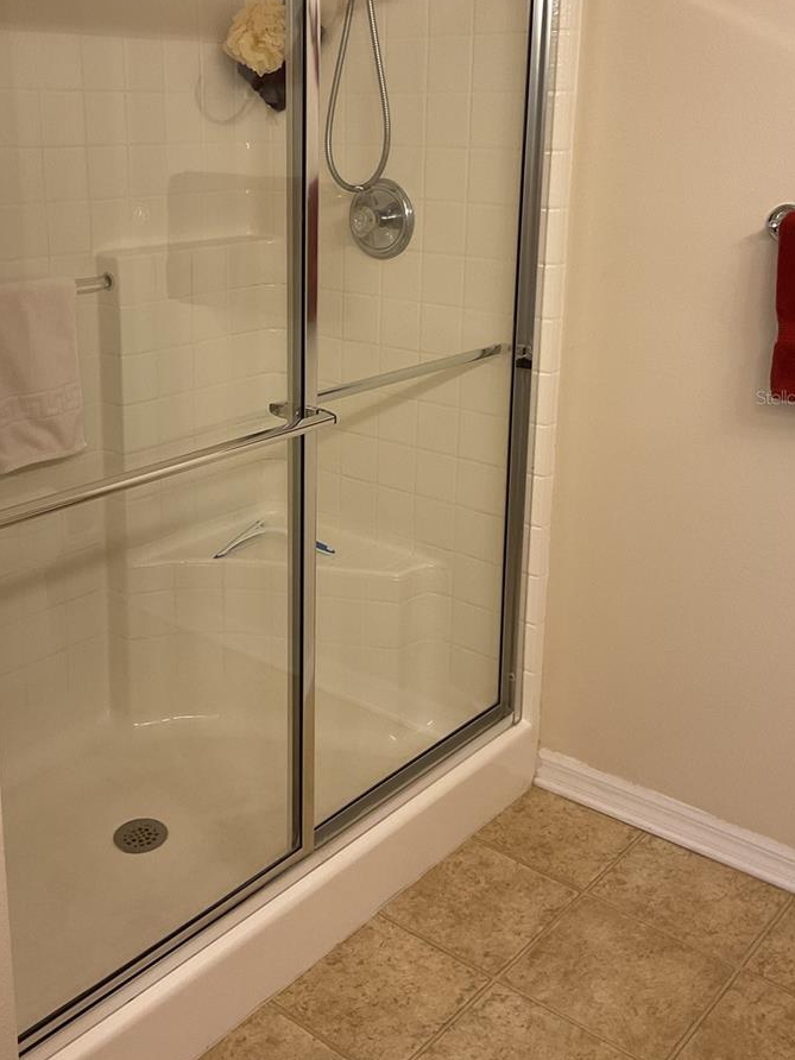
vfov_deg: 47.4
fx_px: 1194
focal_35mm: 39
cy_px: 397
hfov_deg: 36.6
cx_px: 305
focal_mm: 3
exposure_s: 1/60
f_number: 1.8
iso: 40
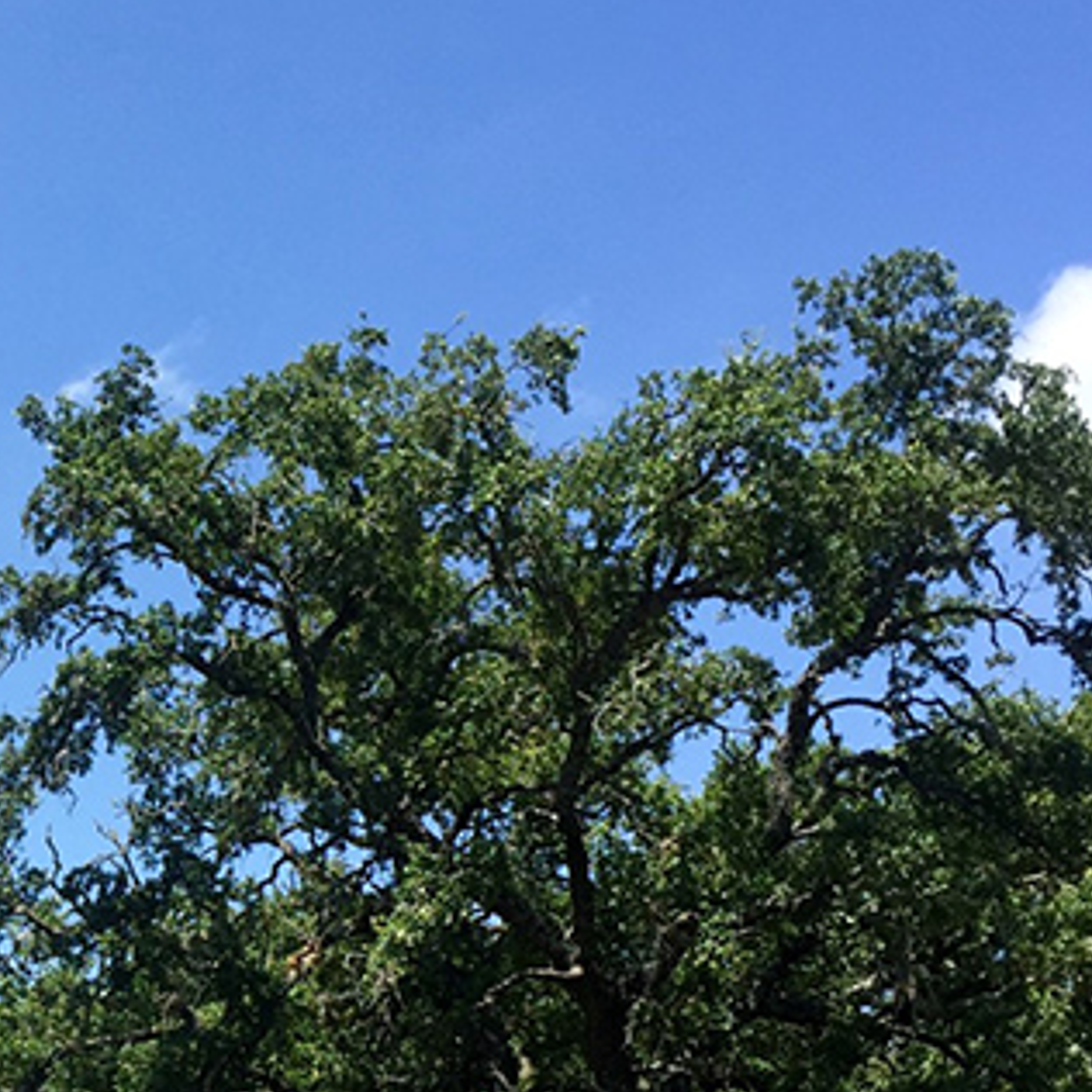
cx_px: -19
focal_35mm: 73
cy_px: 888
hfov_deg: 22.7
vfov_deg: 23.3
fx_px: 2605
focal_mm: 4.15
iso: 32
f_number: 2.2
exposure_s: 1/1236
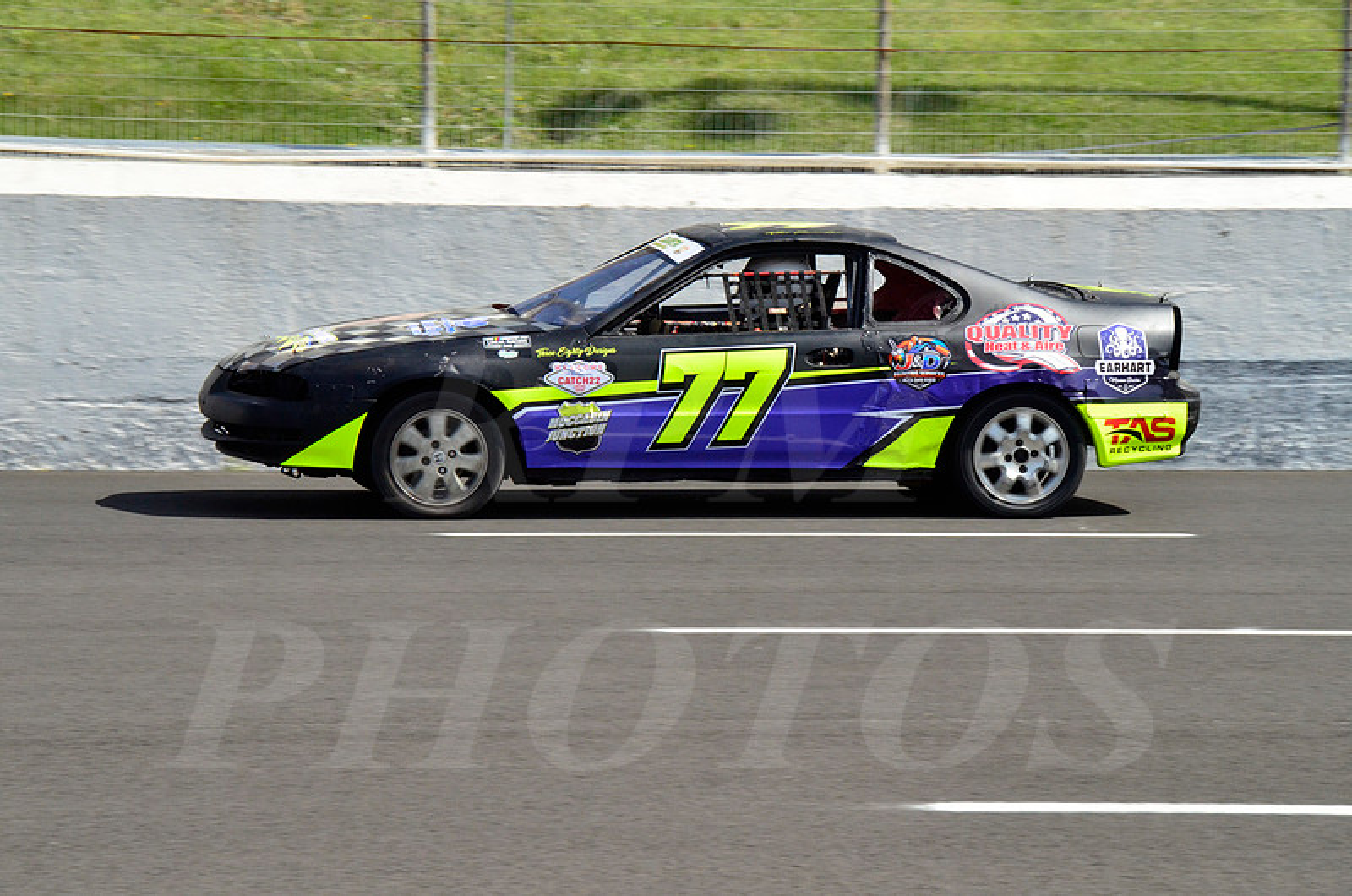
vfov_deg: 12.1
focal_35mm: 112
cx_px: 676
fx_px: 4217
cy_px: 448
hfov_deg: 18.2
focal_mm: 75
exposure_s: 1/800
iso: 1000
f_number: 13
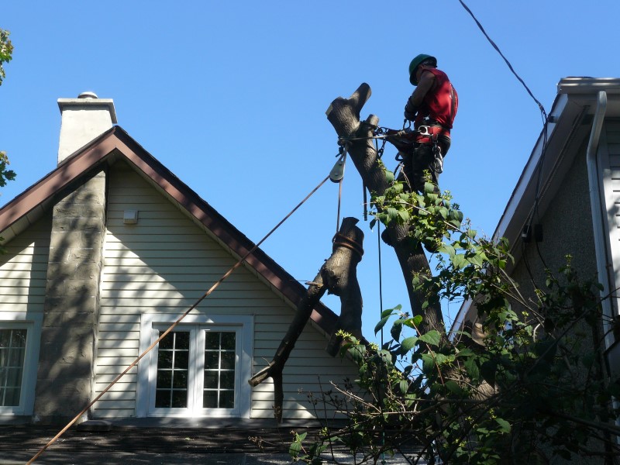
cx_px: 310
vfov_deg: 23.7
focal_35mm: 62
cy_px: 232
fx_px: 1110
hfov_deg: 31.2
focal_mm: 10.4
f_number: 4
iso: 100
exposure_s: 1/200
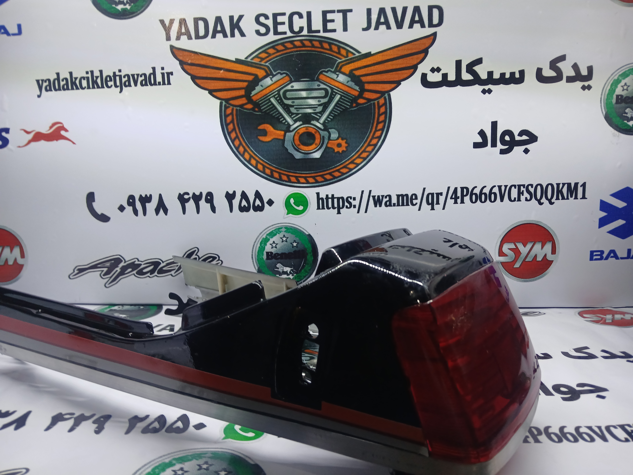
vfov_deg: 53.1
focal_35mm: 26
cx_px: 316
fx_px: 475
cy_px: 238
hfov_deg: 67.3
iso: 64
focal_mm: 3.98
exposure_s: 1/50
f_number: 1.8
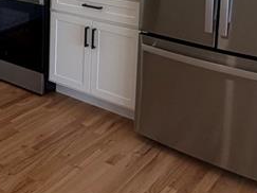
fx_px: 438
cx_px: 0
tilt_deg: -7.3
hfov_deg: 30.4
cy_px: -30
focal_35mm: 59
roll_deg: +0.4
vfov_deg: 23.0
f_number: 2.2
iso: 64
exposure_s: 1/125
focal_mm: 2.22
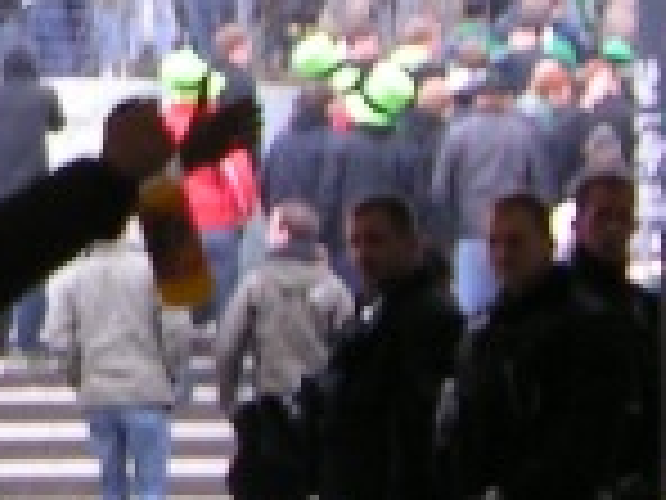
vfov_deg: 7.1
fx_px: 3963
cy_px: -212
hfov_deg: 9.3
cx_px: -432
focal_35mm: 206
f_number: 2.8
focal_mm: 5.8
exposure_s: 1/60
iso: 50
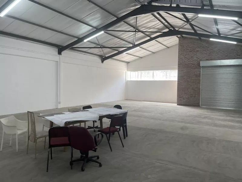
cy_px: 91
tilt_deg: +2.5
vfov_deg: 53.1
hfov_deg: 67.3
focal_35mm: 26
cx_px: 121
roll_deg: +0.1
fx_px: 182
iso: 64
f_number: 1.6
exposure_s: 1/100
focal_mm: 4.2
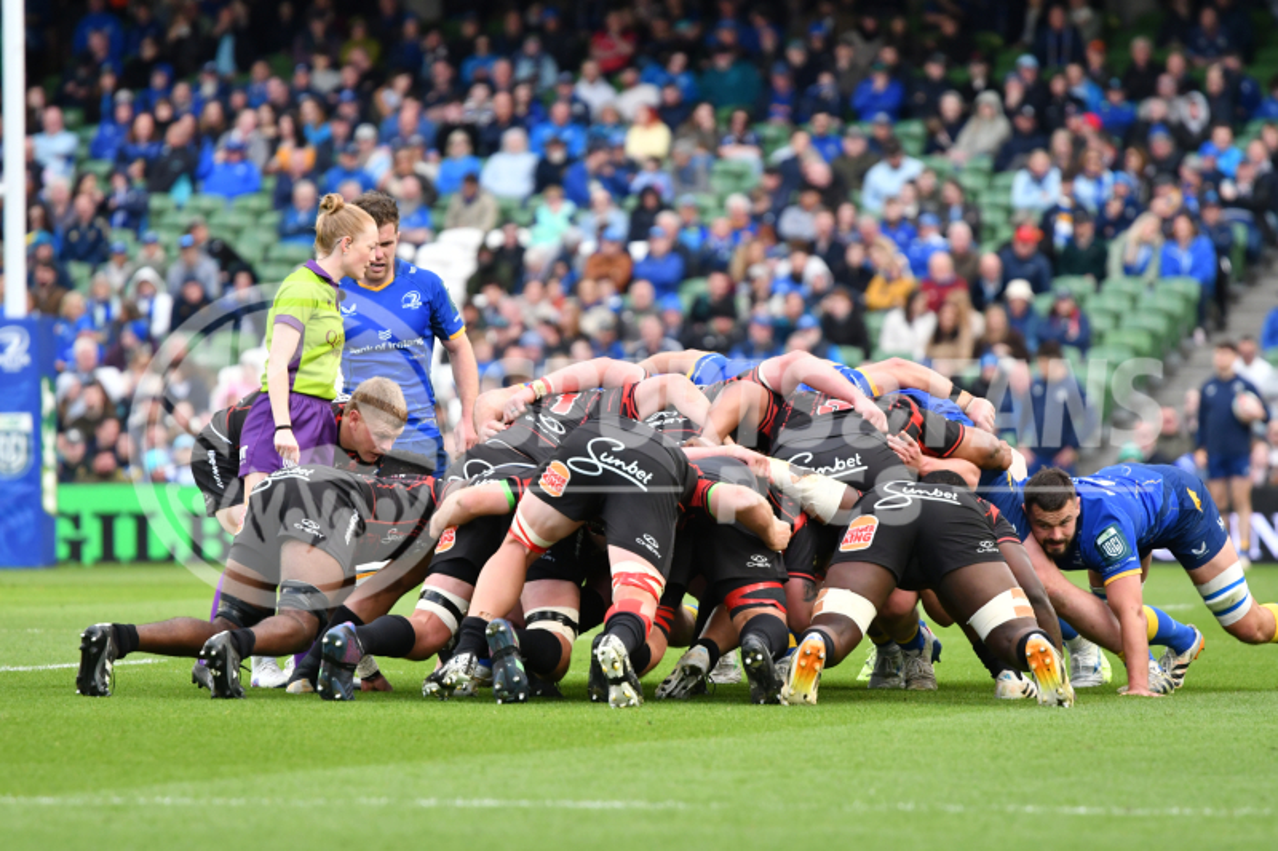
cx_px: 639
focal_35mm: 420
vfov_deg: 3.3
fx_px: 14906
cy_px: 426
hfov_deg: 4.9
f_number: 4
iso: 1400
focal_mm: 280
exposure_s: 1/2000
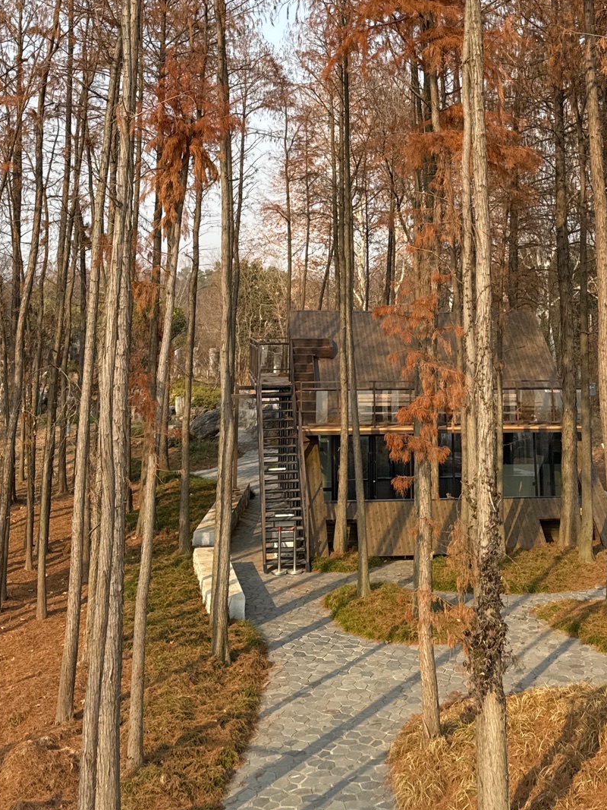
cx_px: 352
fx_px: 1052
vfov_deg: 39.7
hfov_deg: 32.1
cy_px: 120
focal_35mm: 45
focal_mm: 6.76
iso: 80
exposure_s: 1/2415
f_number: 1.78
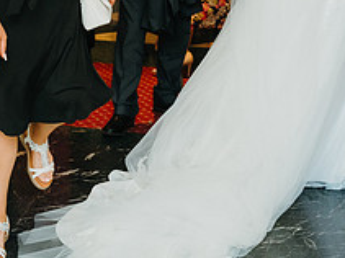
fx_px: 737
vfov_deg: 18.9
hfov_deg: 26.1
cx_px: 92
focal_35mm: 74
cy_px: -40
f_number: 2.8
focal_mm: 28
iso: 1250
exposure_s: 1/160
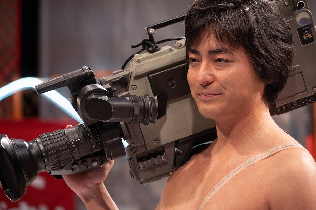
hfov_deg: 8.6
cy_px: 105
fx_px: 2107
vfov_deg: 5.7
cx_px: 158
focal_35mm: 240
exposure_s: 1/125
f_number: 6.3
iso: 2000
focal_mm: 240
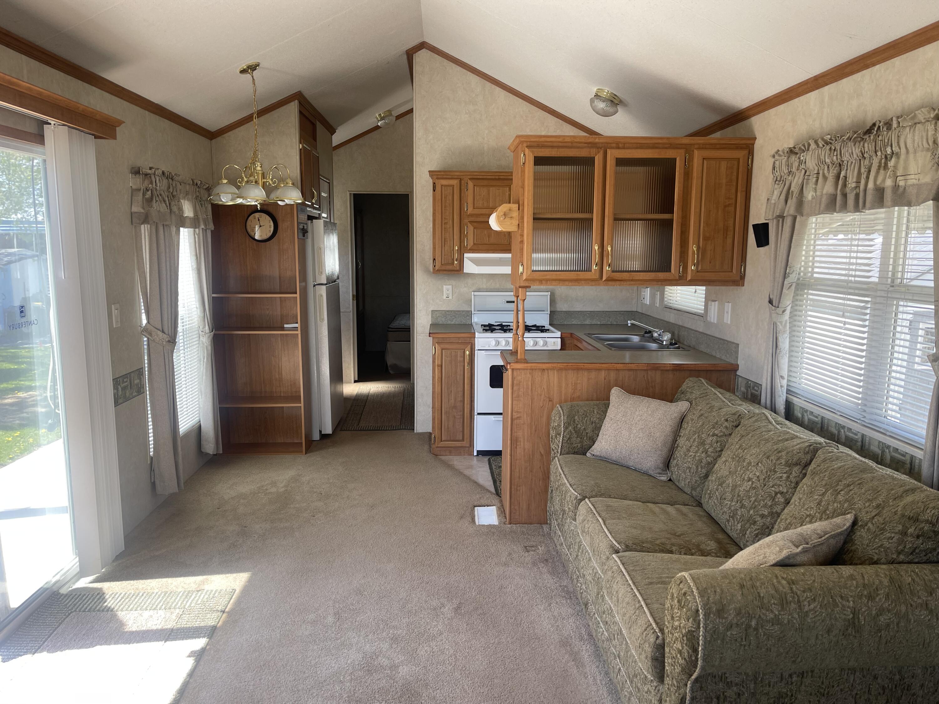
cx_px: 470
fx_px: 678
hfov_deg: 69.4
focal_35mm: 25
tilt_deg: -8.2
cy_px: 352
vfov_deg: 54.9
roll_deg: -0.1
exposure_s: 1/121
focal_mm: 5.1
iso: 40
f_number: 1.6
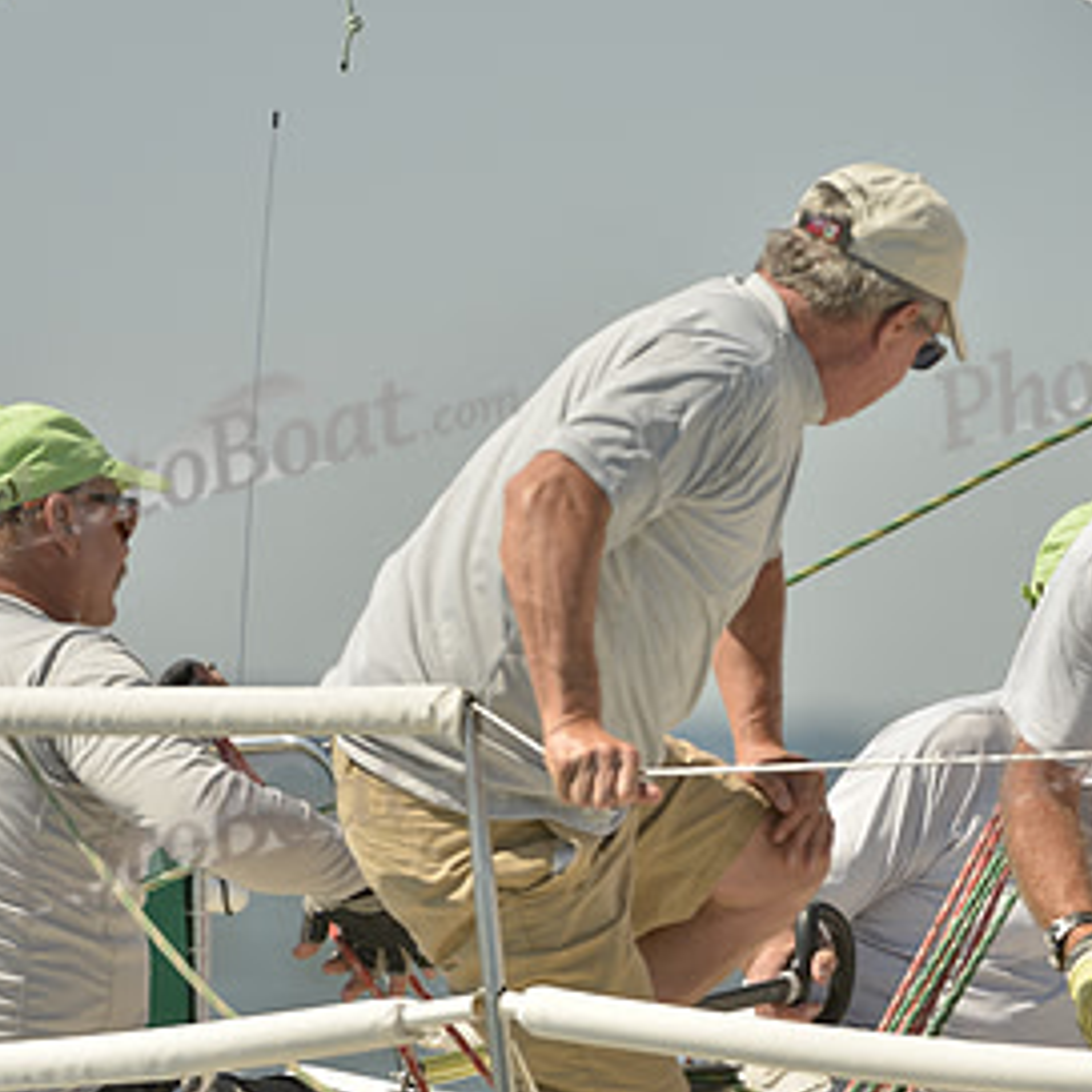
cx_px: 729
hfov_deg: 2.5
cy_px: 984
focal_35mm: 688
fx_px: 24555
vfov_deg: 2.5
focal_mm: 380
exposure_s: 1/1000
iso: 200
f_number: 6.3
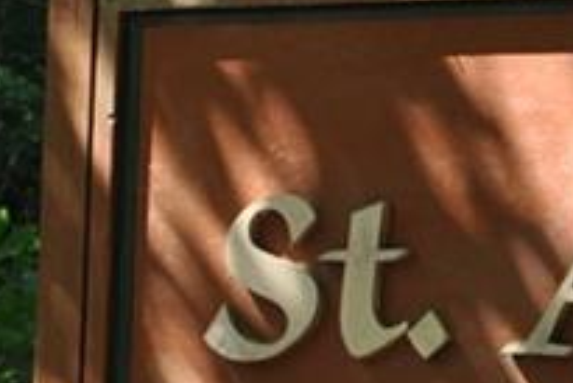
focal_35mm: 270
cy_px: 383
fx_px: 4300
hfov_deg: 7.5
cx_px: 788
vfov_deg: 5.1
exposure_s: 1/125
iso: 125
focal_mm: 36
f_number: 5.6
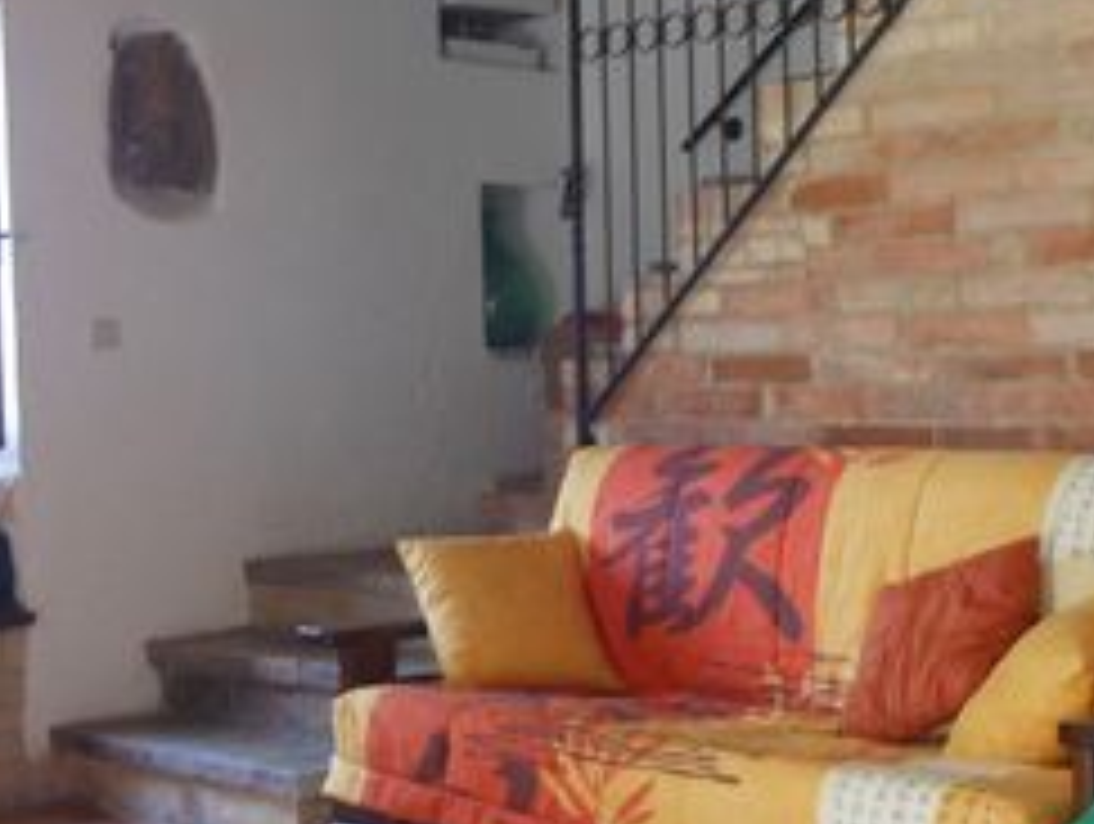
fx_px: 2184
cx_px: 392
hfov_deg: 28.0
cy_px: 378
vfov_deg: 21.4
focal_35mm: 69
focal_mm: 5
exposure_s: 1/8
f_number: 3.7
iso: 100
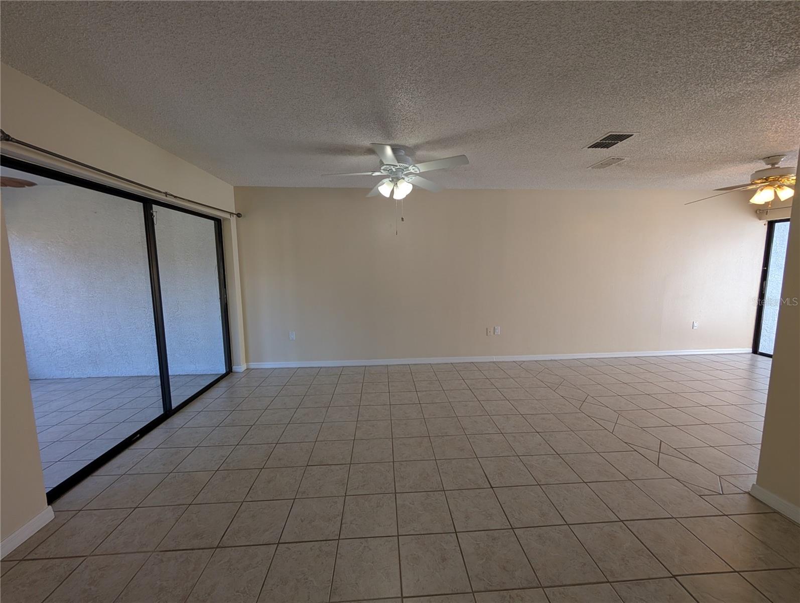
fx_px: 278
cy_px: 302
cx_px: 400
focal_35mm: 12
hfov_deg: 110.5
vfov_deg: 94.6
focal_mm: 2.02
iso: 56
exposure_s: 1/136
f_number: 1.7
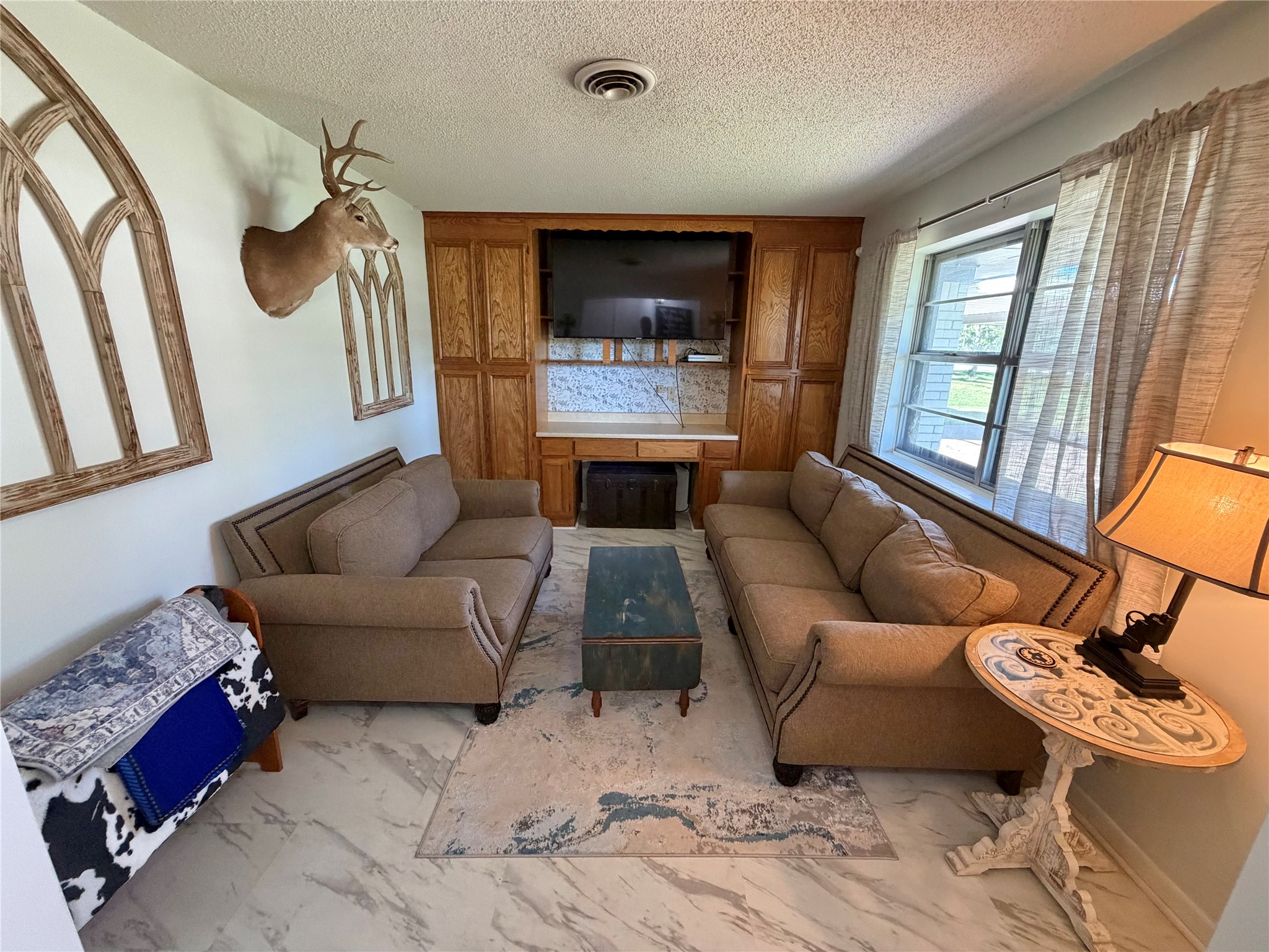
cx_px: 634
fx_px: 513
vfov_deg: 85.7
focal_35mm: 14
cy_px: 476
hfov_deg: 102.1
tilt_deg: -14.9
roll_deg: -0.6
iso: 400
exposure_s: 1/60
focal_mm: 2.22
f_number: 2.2
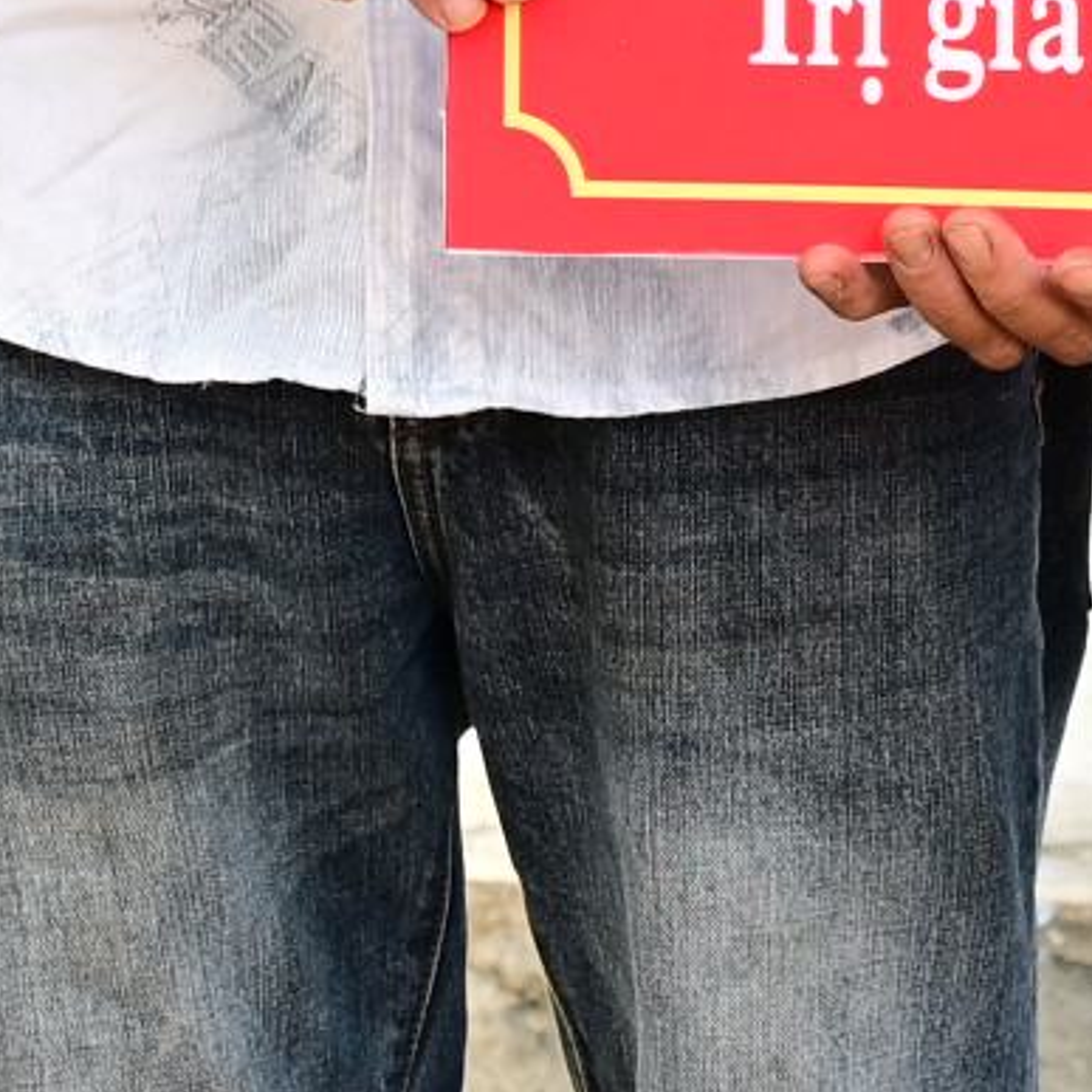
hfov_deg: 7.0
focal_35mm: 246
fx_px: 8780
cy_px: -1292
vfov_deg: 6.8
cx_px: 1854
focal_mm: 37
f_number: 4
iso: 320
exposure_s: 1/125
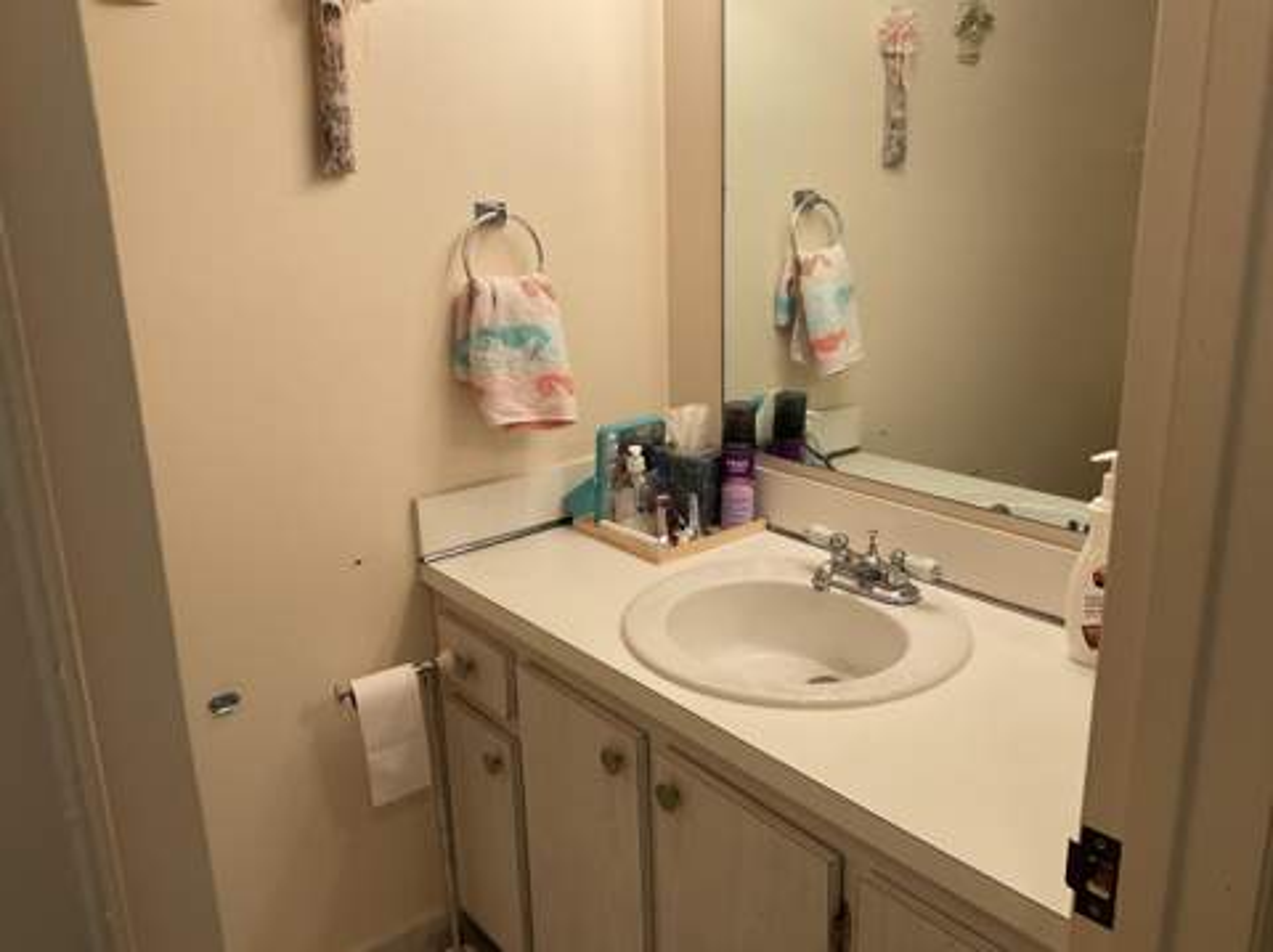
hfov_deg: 61.7
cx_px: 636
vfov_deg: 48.2
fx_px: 1065
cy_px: 476
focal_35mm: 29
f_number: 1.8
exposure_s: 1/60
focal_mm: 3
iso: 64
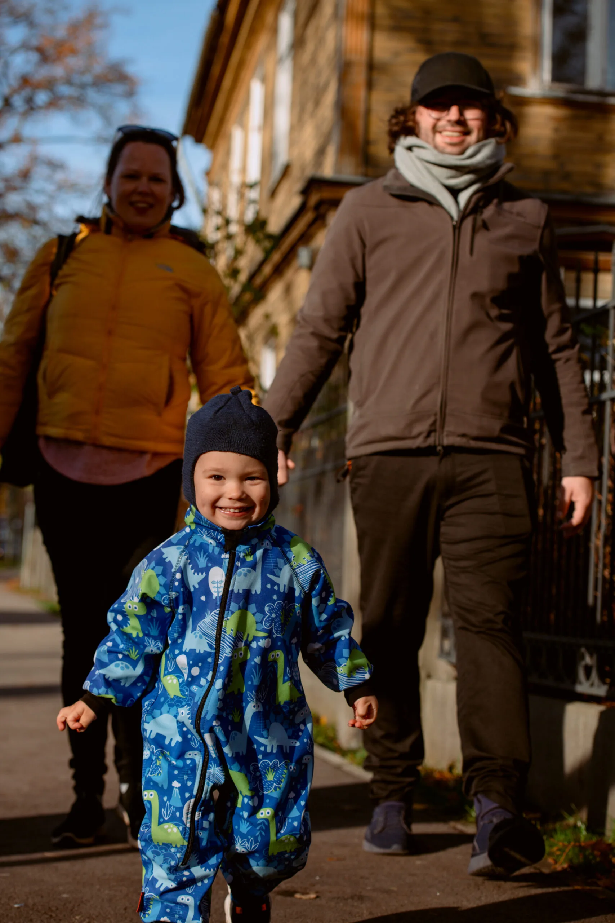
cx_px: 308
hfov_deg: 19.5
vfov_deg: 28.8
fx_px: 1793
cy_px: 462
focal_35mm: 70
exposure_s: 1/800
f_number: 5
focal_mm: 70
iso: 220
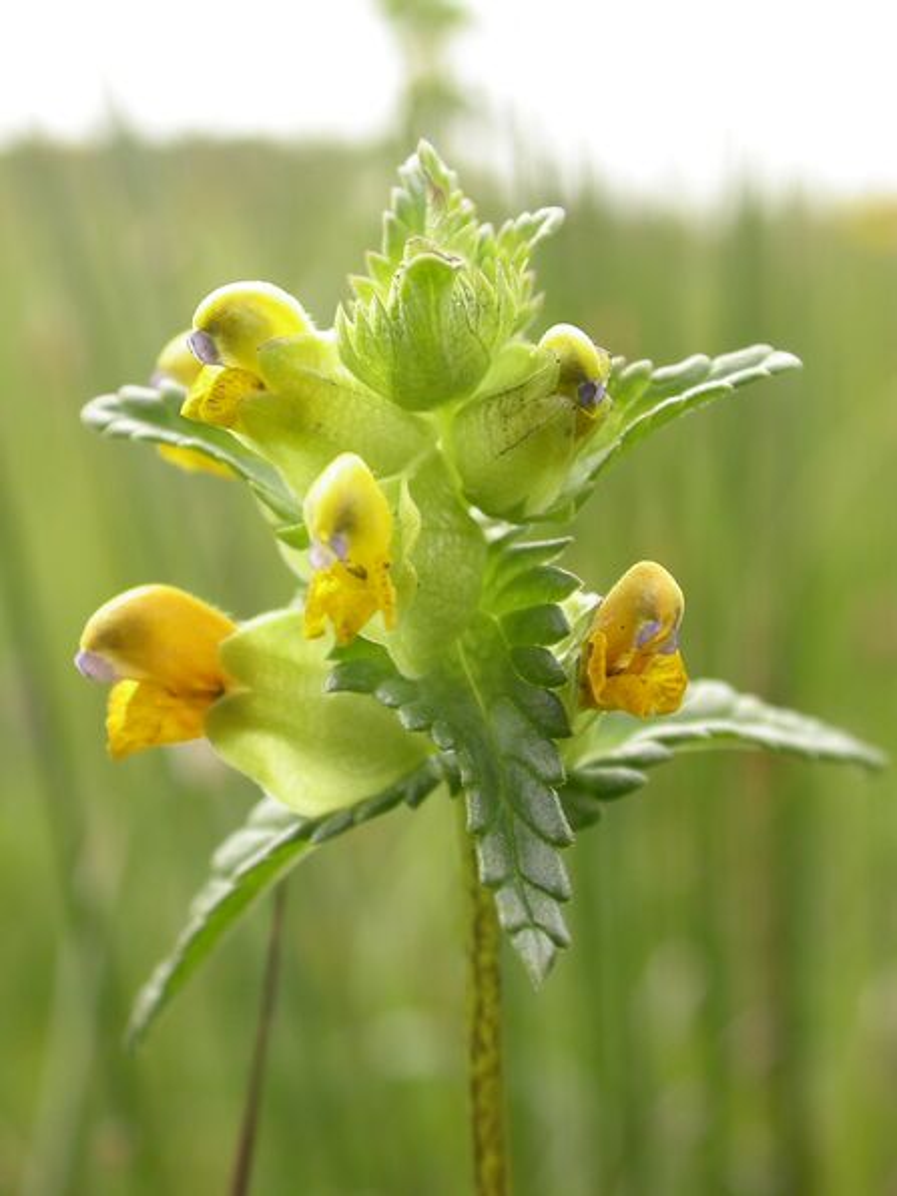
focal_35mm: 76
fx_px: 2626
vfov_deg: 25.7
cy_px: 598
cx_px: 448
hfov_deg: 19.4
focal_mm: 15.7
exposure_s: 1/218
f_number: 3.4
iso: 100
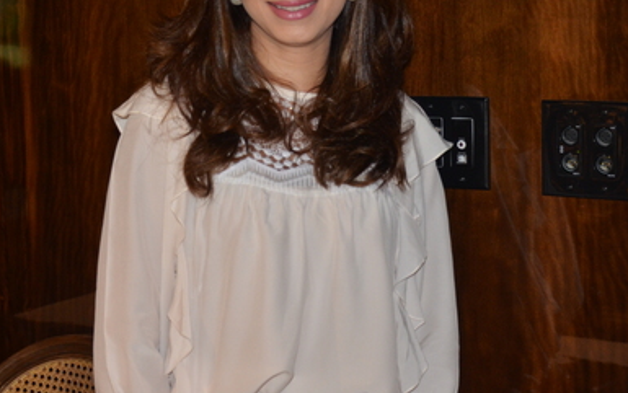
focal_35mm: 75
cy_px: 127
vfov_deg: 17.4
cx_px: 310
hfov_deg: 27.5
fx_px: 1283
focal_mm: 27
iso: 800
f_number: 4
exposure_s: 1/60
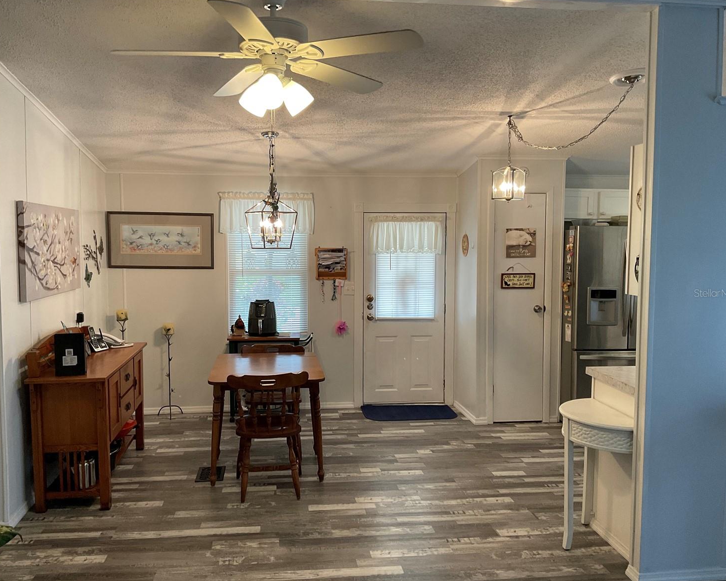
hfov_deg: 57.1
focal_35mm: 31
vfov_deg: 47.1
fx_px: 666
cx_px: 343
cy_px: 293
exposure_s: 1/60
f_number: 1.8
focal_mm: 3
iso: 80
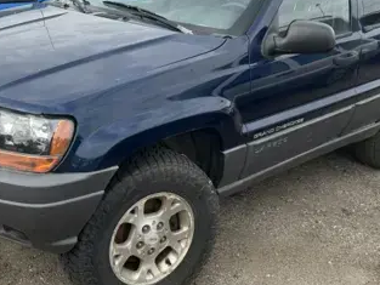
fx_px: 538
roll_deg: +0.5
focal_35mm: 49
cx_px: 147
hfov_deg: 38.7
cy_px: 108
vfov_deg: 29.6
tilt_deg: -12.5
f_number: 1.78
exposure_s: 1/1473
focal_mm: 6.86
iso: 80
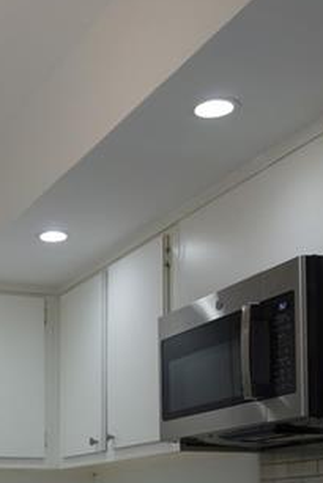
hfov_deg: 18.9
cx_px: -8
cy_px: 510
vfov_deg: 26.9
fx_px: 941
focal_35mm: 70
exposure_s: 1/100
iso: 125
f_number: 2.8
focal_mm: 10.4
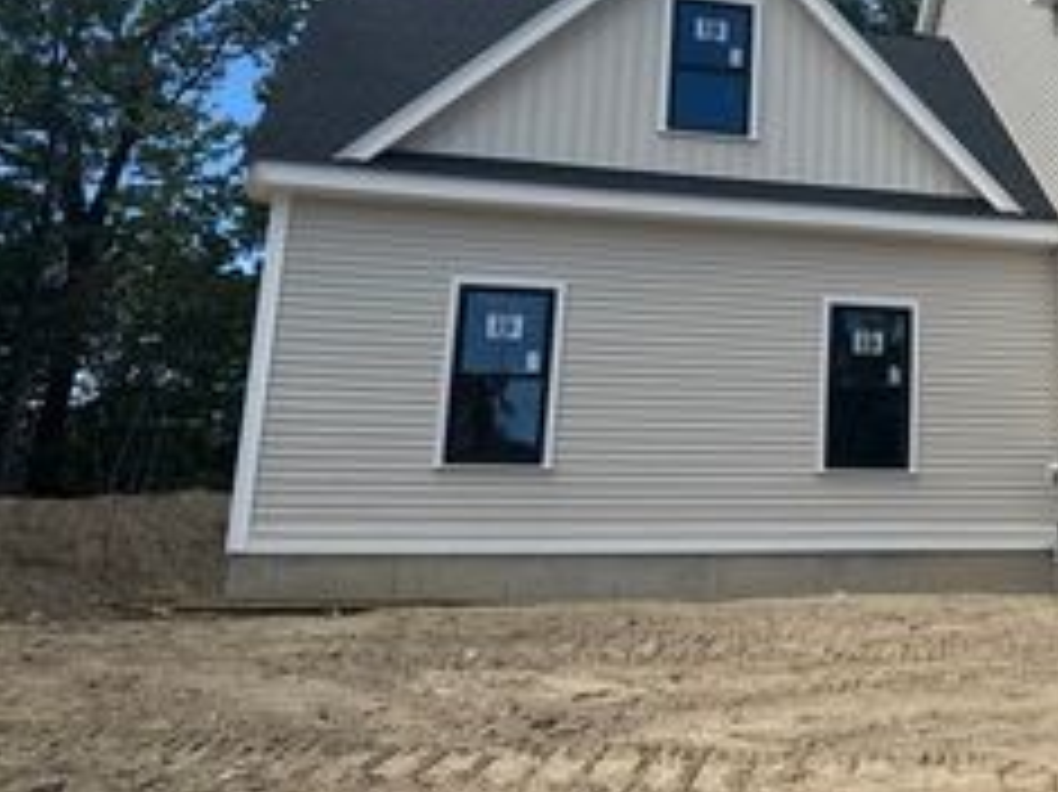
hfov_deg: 33.4
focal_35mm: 51
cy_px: 200
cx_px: 1121
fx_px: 1558
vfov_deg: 28.1
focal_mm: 6.76
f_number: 1.78
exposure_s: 1/4310
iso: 80
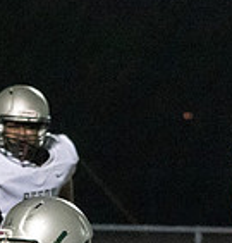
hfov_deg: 3.0
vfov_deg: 3.2
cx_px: -228
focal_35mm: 562
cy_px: 307
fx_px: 4357
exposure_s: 1/1000
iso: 16000
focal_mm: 100
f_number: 5.6
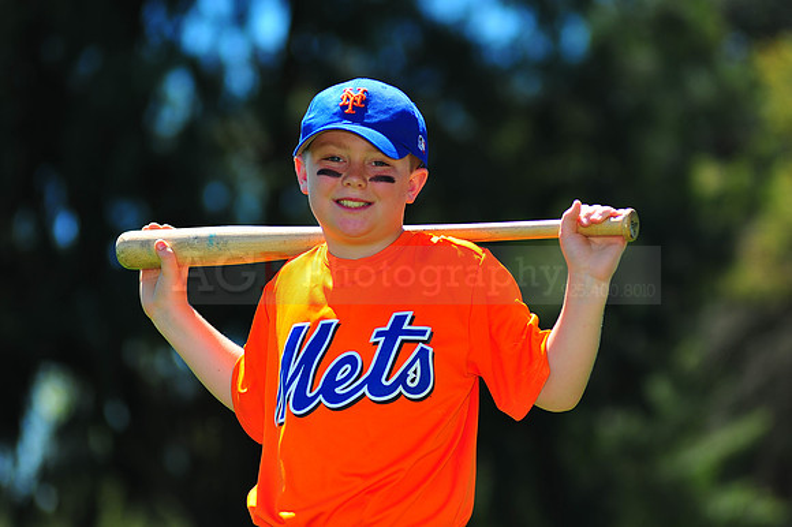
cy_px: 264
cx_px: 396
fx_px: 3958
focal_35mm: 180
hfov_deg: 11.4
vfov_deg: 7.6
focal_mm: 180
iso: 200
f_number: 4
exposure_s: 1/1000
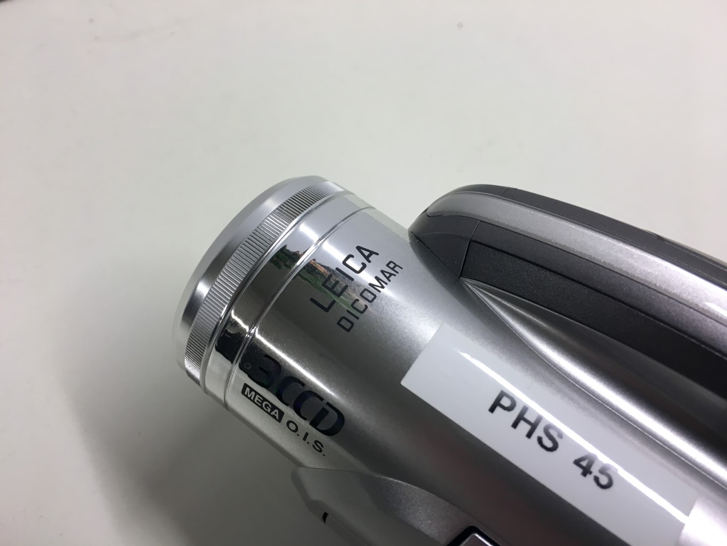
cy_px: 273
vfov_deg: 48.2
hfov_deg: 61.7
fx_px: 609
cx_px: 364
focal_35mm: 29
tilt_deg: -61.2
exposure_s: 1/33
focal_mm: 4.15
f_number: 2.2
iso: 32
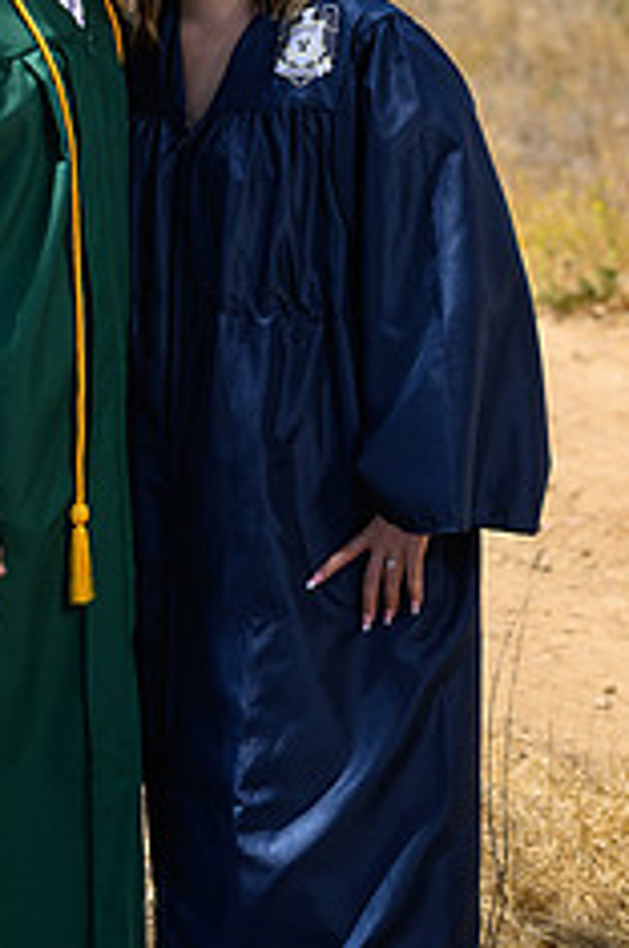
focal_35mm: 163
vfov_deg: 12.6
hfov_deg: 8.4
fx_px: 4284
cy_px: 157
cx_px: 161
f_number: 4
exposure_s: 1/400
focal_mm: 85
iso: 100
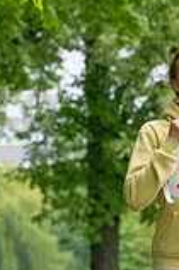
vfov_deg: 3.9
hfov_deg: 2.6
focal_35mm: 534
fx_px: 3991
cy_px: 309
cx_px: 204
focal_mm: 125
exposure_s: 1/1250
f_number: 5.6
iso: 6400
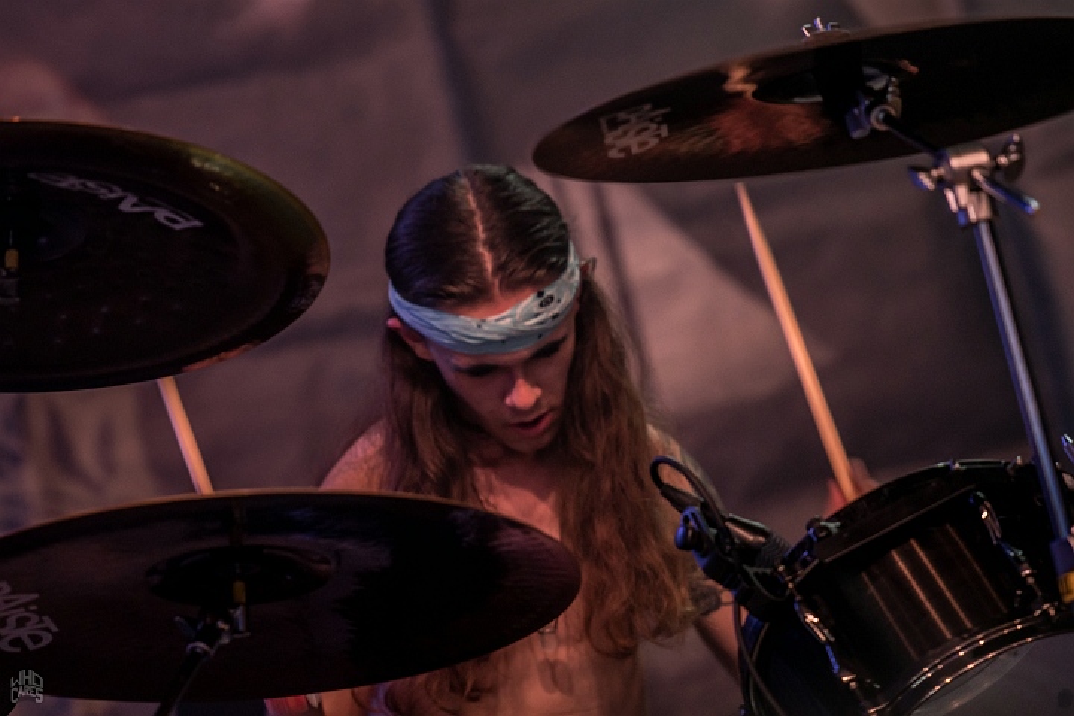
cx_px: 537
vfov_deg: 5.1
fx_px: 8054
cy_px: 358
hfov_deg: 7.6
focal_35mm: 270
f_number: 2.8
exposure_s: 1/100
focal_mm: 180
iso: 400
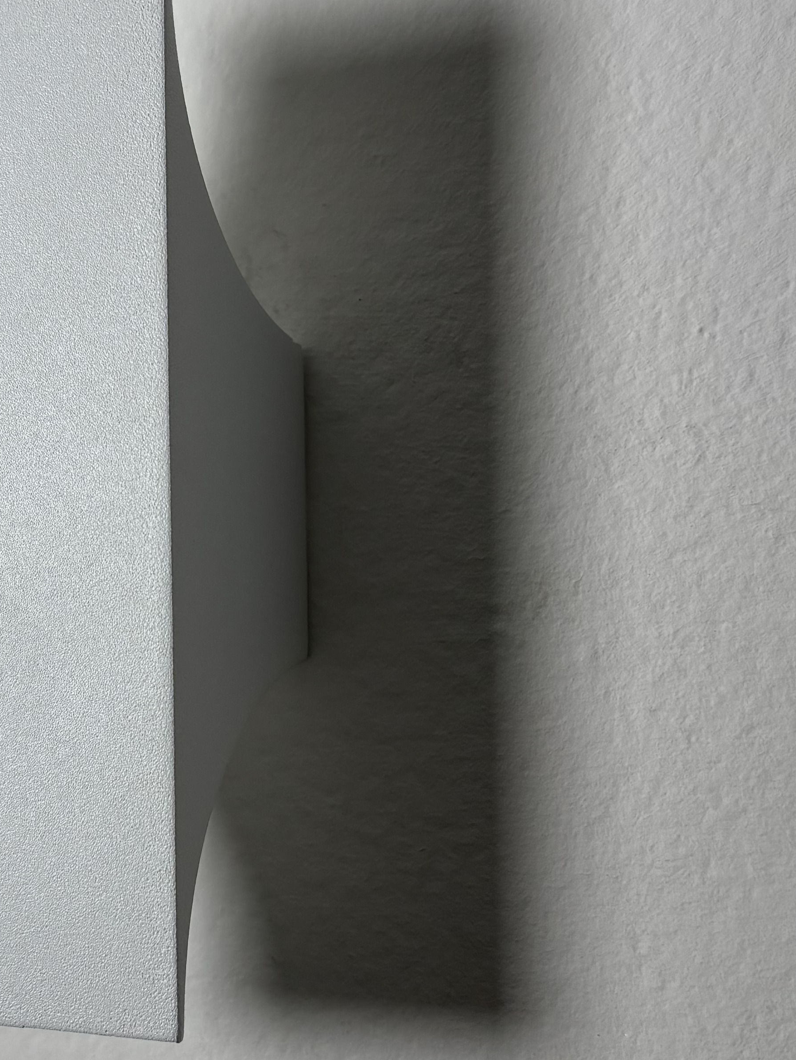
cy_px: 547
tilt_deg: +2.1
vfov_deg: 31.2
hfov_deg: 23.1
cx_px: 85
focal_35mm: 62
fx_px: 1900
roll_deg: -1.1
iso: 50
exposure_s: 1/844
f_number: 1.6
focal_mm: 5.96
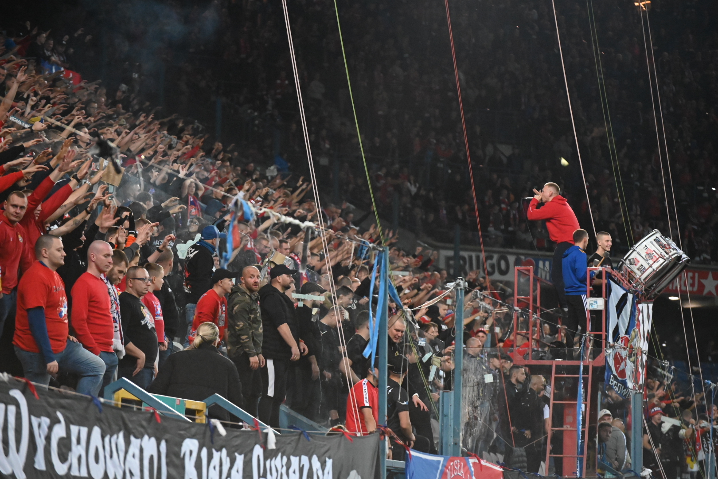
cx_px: 359
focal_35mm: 155
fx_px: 3091
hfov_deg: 13.2
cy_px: 240
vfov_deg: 8.9
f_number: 5.6
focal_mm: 155
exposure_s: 1/2000
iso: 12800
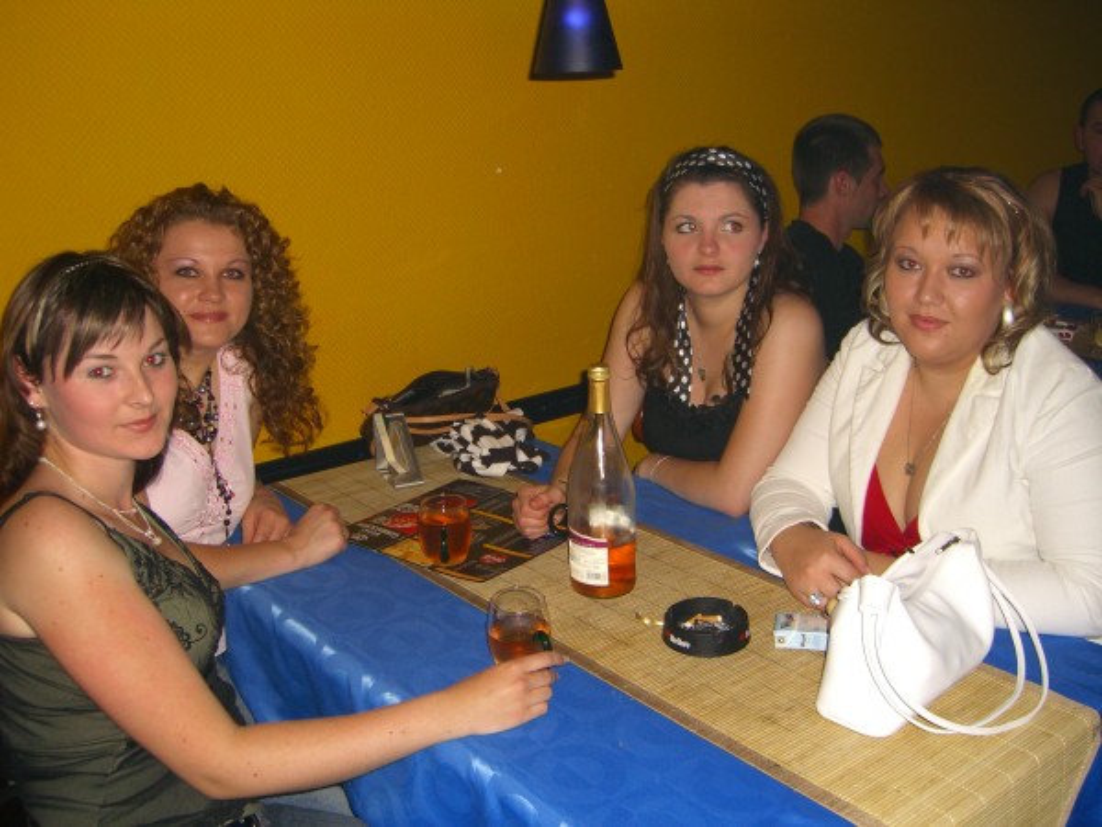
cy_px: 414
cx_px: 551
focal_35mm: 38
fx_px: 1210
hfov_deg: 49.0
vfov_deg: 37.7
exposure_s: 1/60
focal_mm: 7.9
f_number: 2.8
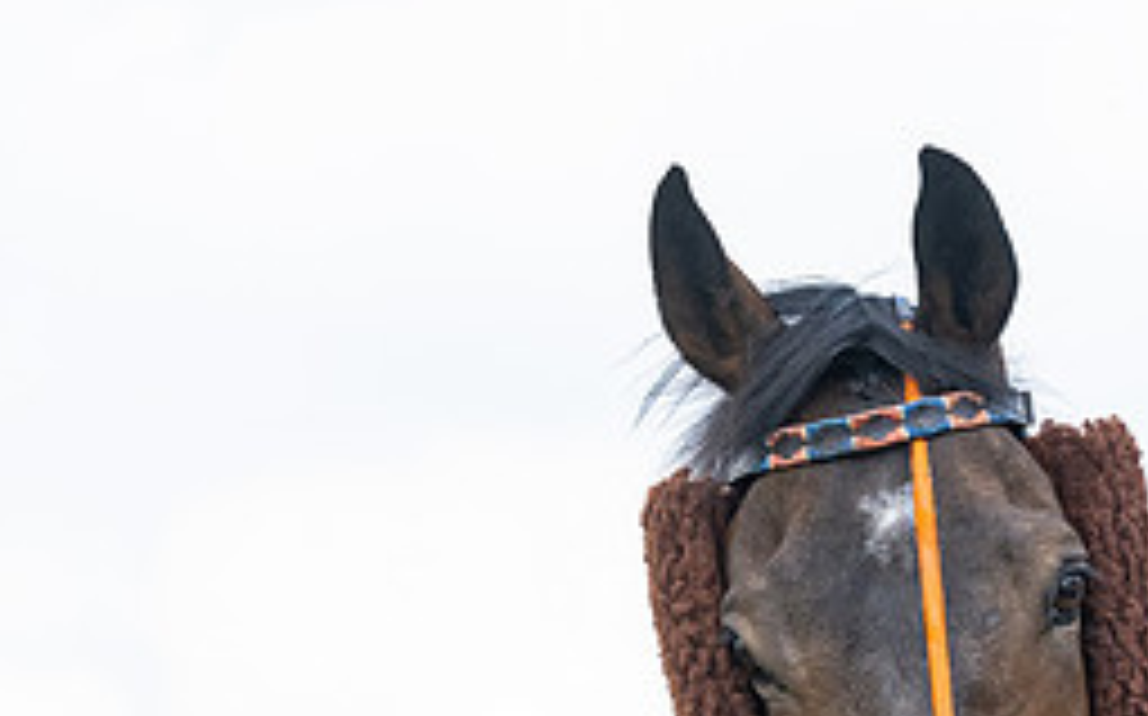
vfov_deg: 2.6
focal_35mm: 496
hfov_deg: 4.2
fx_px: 15508
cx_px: 1465
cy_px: 804
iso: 400
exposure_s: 1/1000
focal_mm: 110
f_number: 5
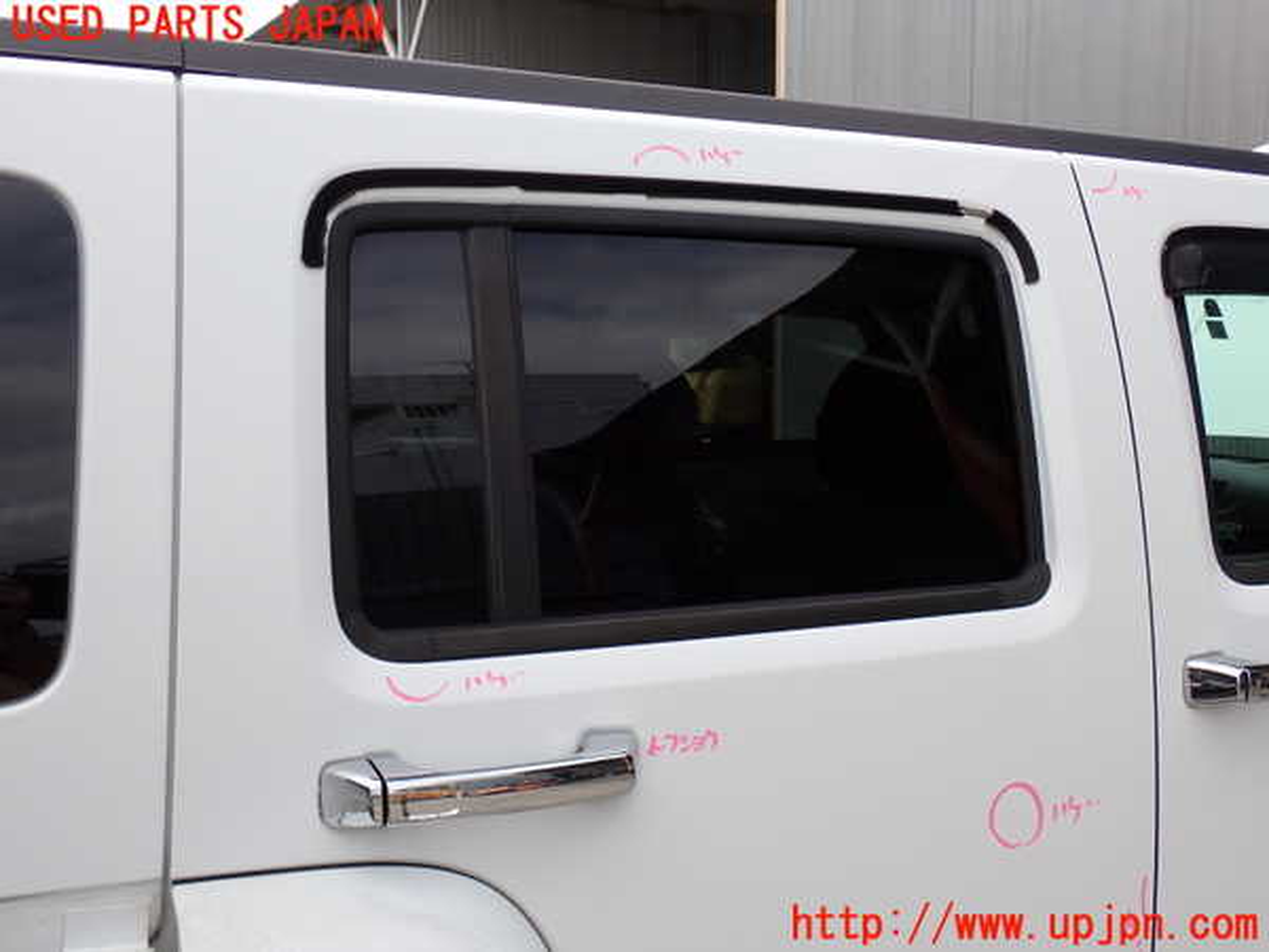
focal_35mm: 38
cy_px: 476
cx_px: 634
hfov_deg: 49.0
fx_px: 1393
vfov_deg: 37.7
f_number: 3.5
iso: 100
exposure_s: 1/640
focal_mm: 6.83
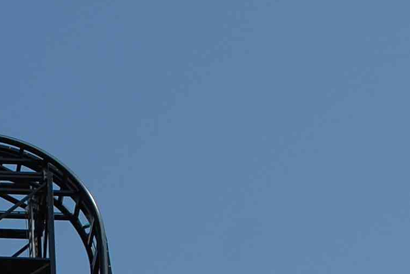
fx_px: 2269
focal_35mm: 199
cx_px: -84
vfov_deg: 6.8
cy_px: 429
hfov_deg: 10.2
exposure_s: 1/1000
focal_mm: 26
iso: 100
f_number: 4
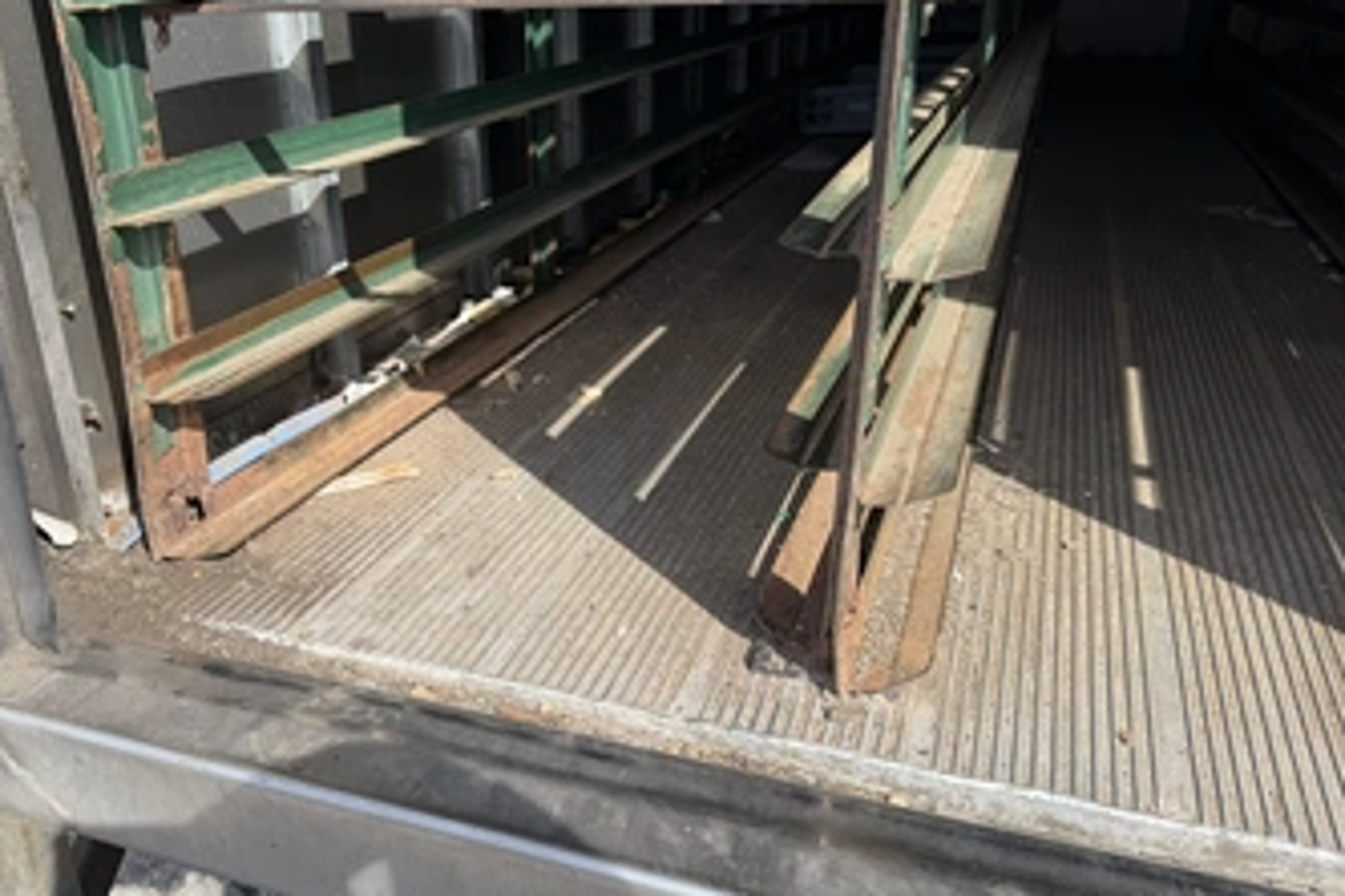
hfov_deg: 61.6
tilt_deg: -22.3
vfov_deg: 43.6
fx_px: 1121
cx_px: 565
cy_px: 488
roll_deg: +0.1
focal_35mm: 30
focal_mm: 6.76
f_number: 1.78
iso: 80
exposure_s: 1/1770
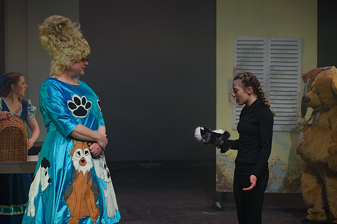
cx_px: 168
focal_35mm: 73
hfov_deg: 27.5
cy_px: 112
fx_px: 687
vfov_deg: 18.5
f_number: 2.8
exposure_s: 1/160
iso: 800
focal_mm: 70
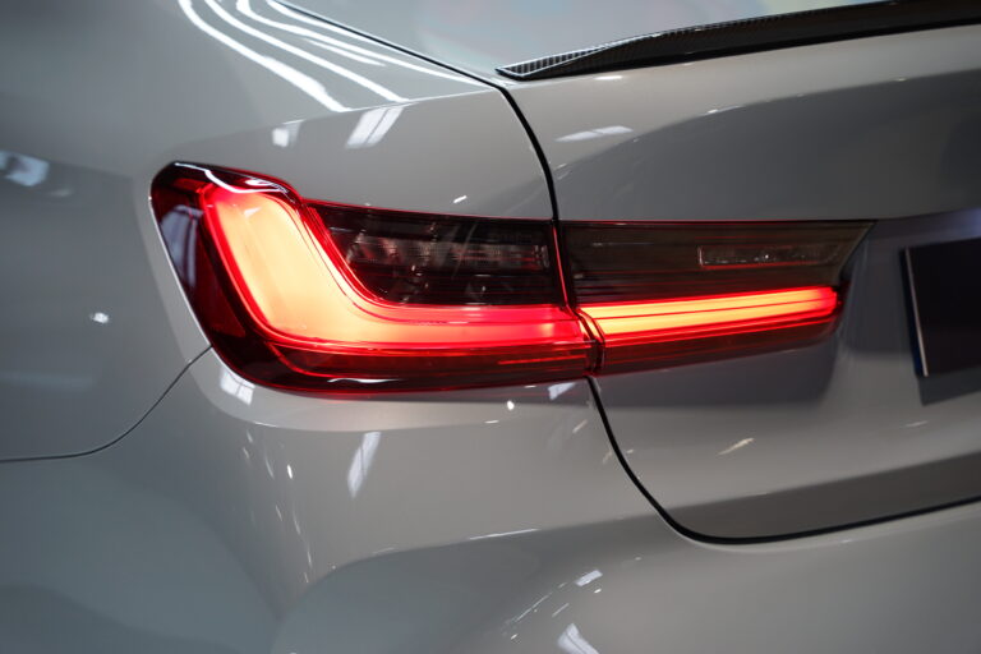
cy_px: 327
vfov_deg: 19.5
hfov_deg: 28.8
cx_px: 490
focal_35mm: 70
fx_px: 1907
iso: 500
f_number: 2.8
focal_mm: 70
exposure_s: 1/80
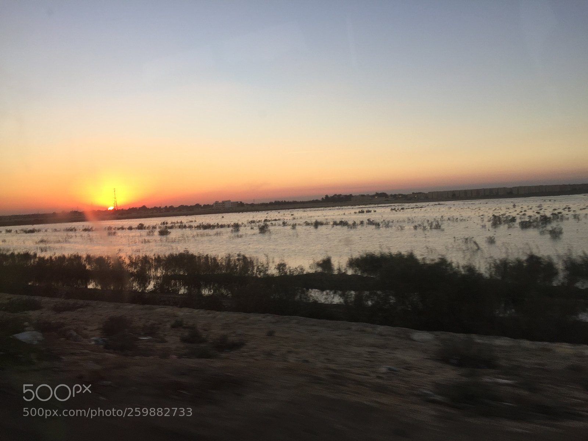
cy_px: 220
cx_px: 294
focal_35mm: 29
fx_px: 493
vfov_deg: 48.2
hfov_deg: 61.7
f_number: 2.2
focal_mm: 4.15
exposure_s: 1/131
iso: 32
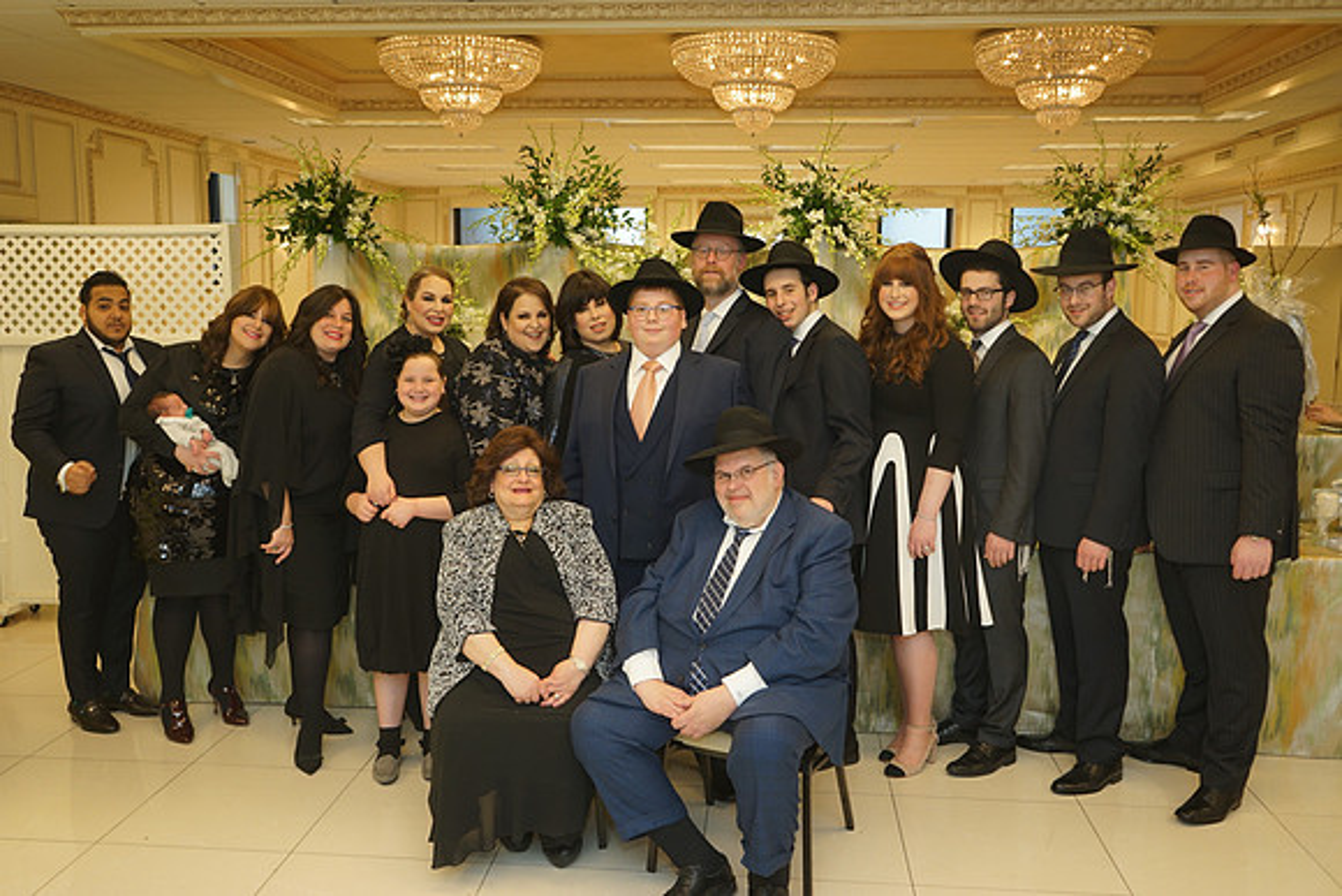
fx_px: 1156
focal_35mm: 31
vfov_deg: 42.3
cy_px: 448
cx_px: 671
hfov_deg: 60.3
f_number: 5.6
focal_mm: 31
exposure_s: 1/100
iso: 800
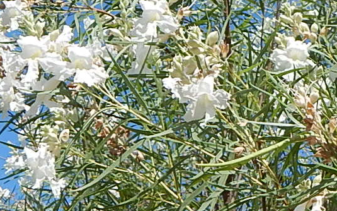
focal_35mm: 126
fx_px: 1157
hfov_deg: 15.4
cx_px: 498
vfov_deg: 10.3
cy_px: 15
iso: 125
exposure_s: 1/400
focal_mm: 5.1
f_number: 6.3
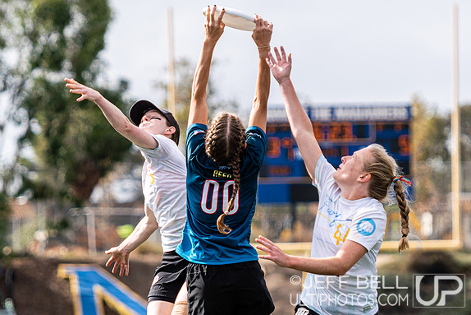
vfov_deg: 4.2
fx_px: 4253
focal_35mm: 325
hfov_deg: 6.3
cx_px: 268
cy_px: 158
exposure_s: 1/1600
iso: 100
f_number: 2.8
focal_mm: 140
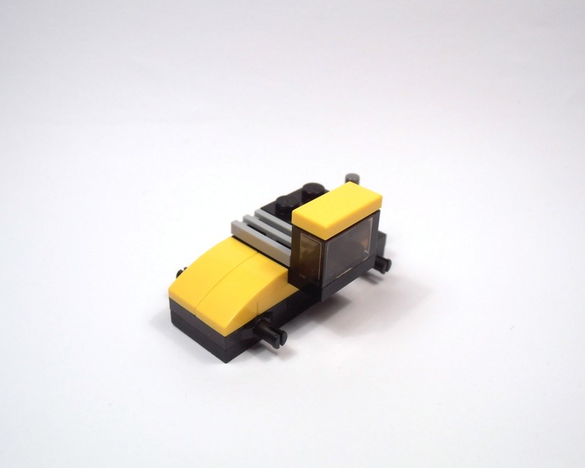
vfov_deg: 38.2
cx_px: 287
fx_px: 675
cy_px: 235
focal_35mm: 39
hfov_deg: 46.8
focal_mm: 6.61
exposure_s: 1/125
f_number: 3.9
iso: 80
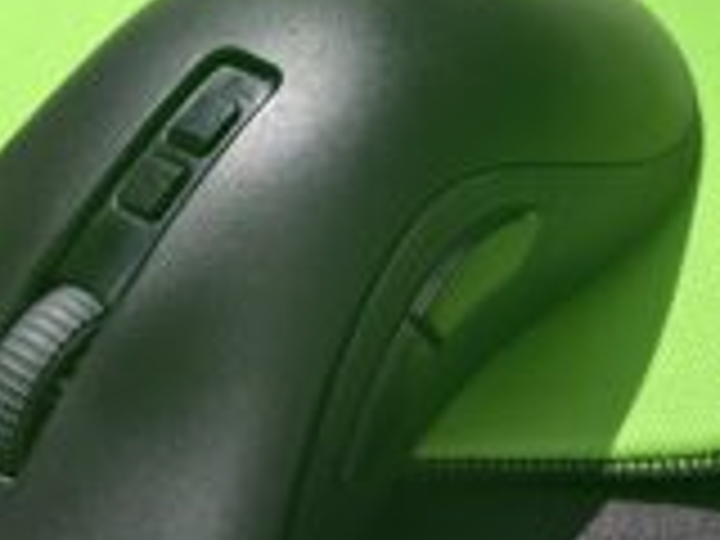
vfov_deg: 16.4
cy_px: 666
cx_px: 698
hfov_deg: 22.0
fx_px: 1789
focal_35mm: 86
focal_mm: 6.54
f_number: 1.57
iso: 72
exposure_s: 1/3021
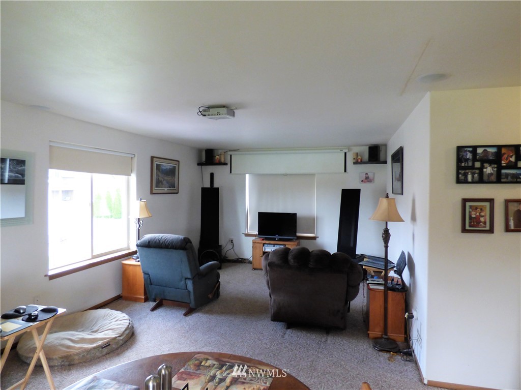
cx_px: 260
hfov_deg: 81.8
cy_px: 195
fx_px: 301
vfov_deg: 65.9
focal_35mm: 20
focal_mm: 3.58
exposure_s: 1/60
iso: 320
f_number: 2.8
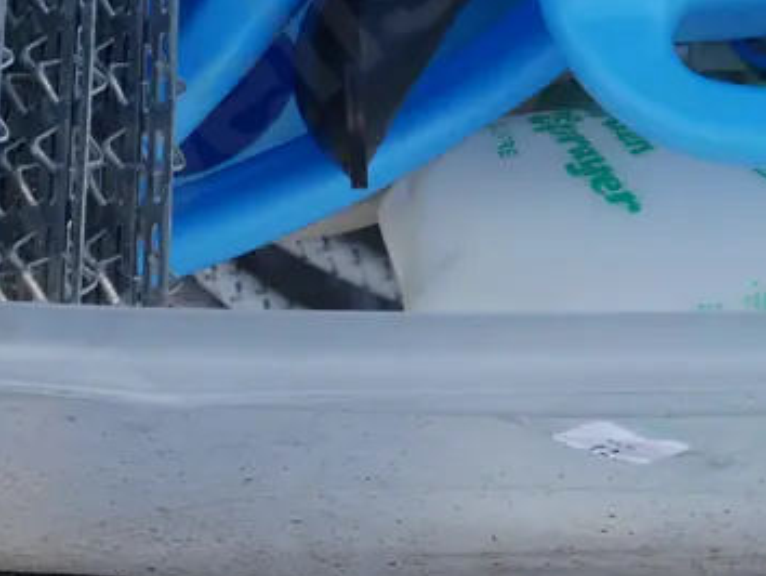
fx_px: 3078
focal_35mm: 139
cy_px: -157
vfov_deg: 10.5
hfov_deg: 14.1
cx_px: 584
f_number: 5.2
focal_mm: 24
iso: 200
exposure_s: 1/80
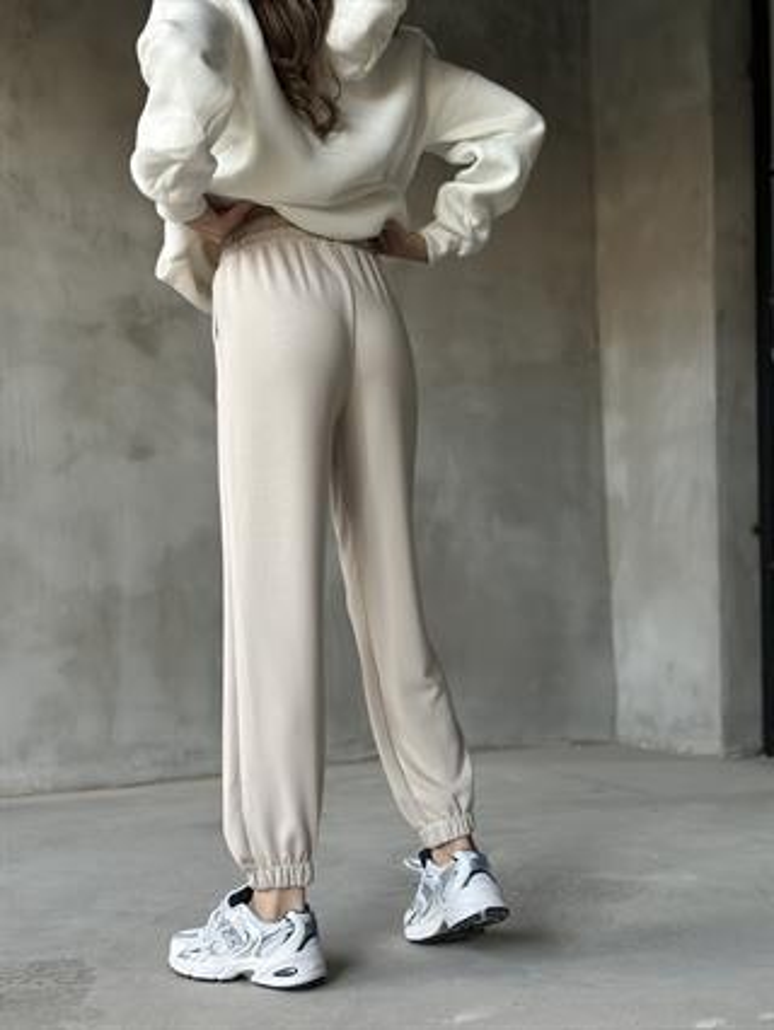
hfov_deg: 30.3
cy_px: 515
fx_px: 1430
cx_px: 387
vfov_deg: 39.6
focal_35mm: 48
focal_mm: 6.86
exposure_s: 1/60
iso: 200
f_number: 1.78
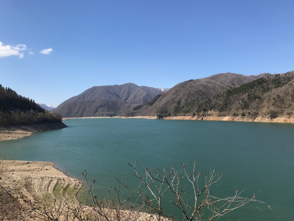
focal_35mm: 28
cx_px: 147
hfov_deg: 63.4
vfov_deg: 49.7
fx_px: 238
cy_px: 110
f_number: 1.8
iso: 20
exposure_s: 1/2283
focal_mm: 3.99
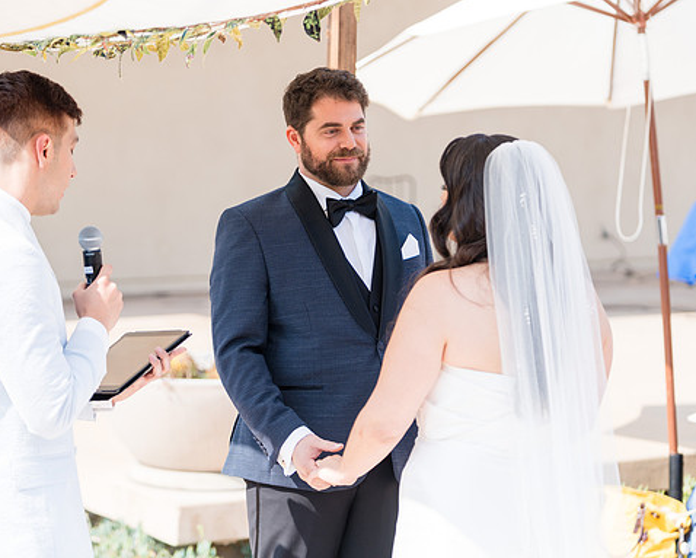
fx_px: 2041
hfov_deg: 19.3
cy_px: 280
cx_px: 301
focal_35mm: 99
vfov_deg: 15.6
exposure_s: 1/1600
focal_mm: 87
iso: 200
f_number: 2.8
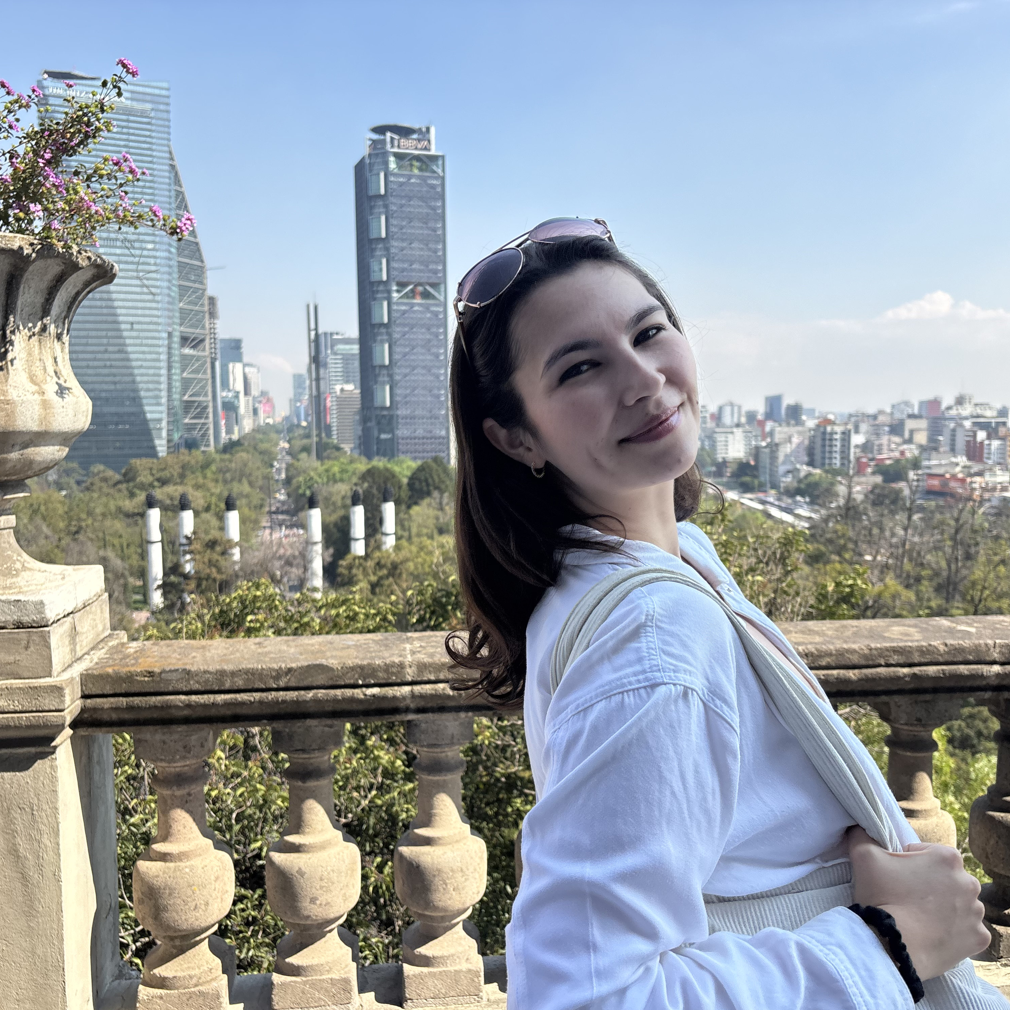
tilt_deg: -5.3
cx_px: 521
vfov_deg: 52.5
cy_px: 509
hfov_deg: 52.5
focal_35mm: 31
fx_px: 1023
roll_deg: +0.6
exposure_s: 1/1783
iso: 50
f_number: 1.6
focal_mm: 5.96
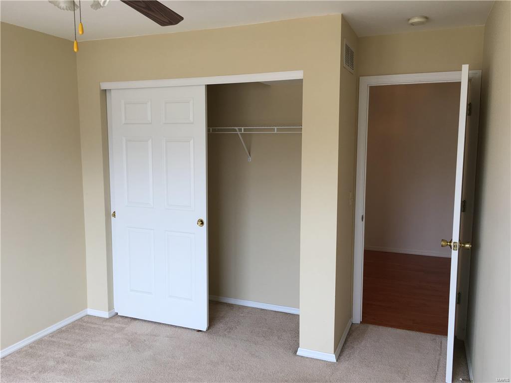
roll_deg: +0.5
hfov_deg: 61.7
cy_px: 192
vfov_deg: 48.2
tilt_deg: -8.2
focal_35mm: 29
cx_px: 256
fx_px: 428
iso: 25
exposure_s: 1/60
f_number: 2.2
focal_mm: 4.15
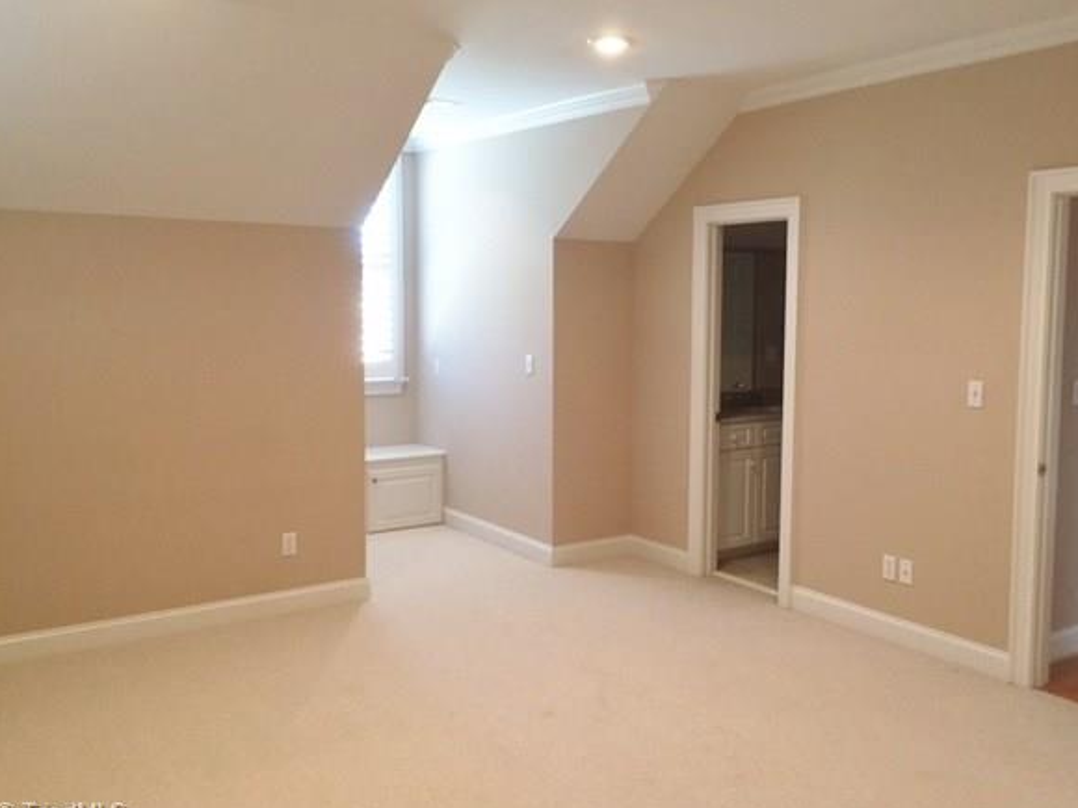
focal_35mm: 32
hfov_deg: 56.7
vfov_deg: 44.1
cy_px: 384
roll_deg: -0.2
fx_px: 997
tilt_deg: -4.0
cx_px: 587
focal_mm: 4.15
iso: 160
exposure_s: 1/30
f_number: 2.2
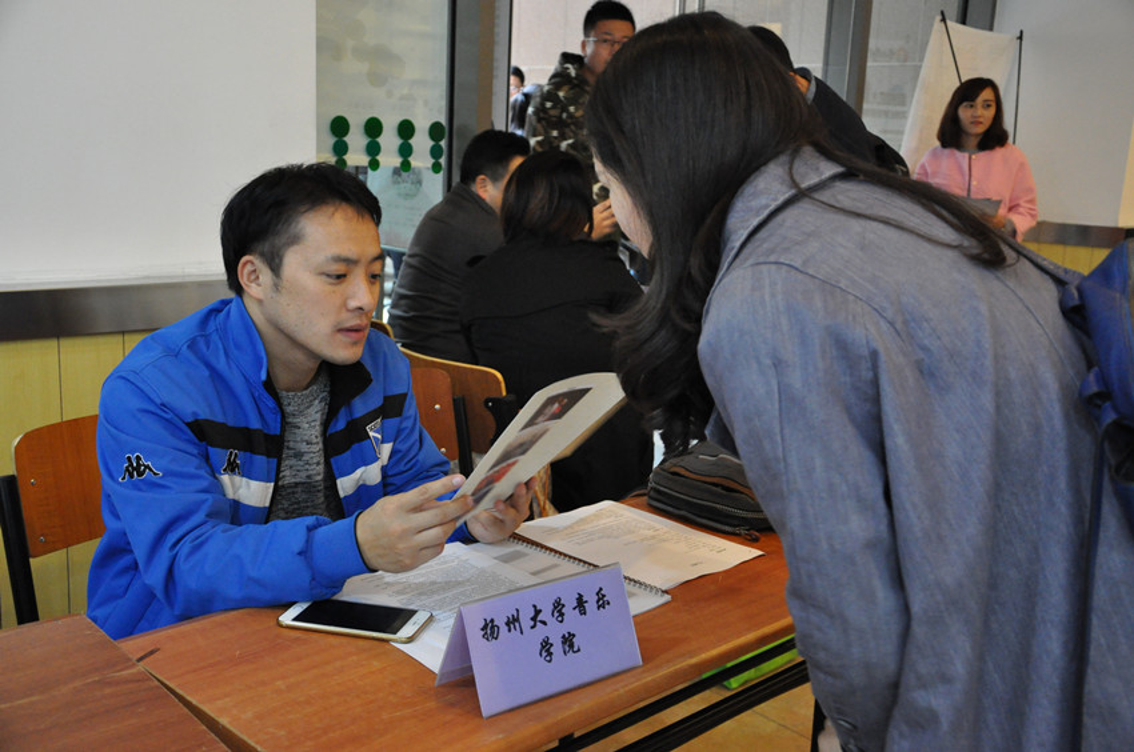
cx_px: 567
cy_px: 376
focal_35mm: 39
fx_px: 1227
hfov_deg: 49.6
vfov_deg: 34.1
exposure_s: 1/30
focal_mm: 26
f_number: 4
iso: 2500
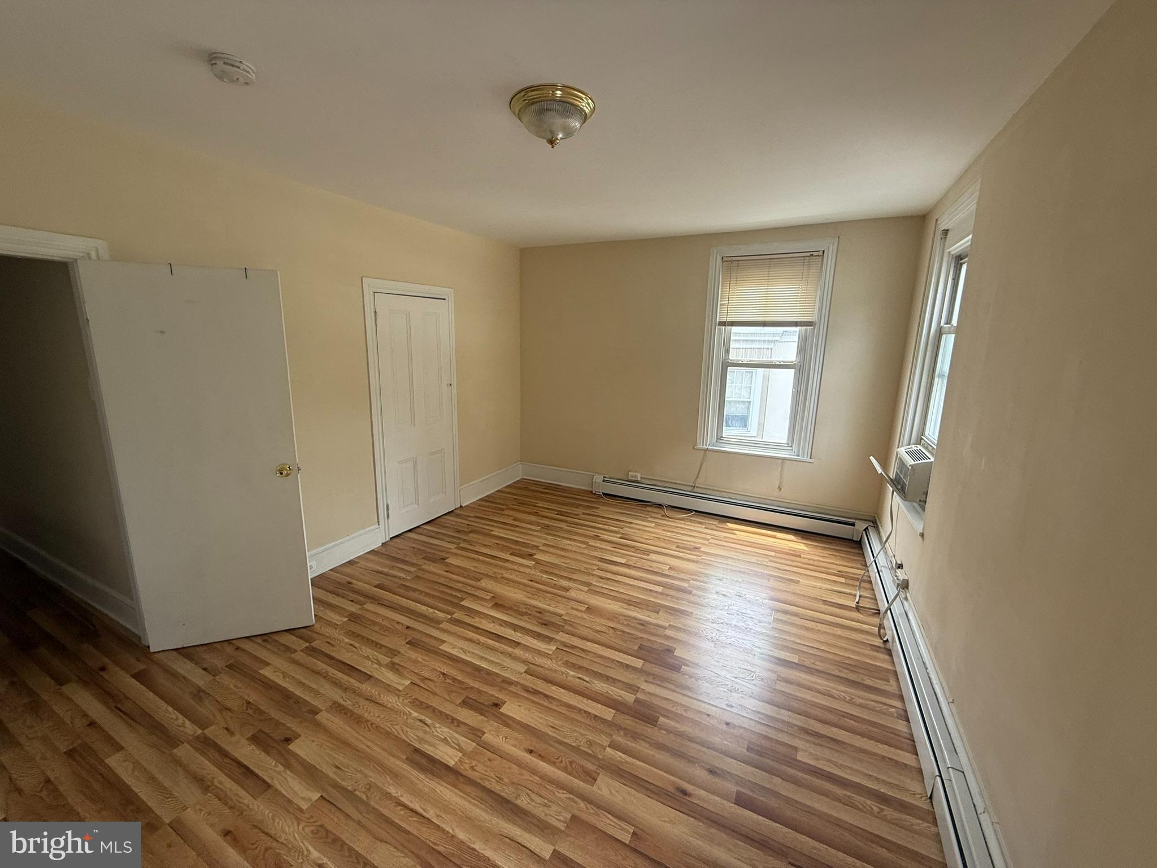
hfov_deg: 102.1
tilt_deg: -12.5
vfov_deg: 85.7
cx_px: 578
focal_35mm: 14
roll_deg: -2.1
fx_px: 468
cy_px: 434
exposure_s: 1/129
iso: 64
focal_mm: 2.22
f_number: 2.2
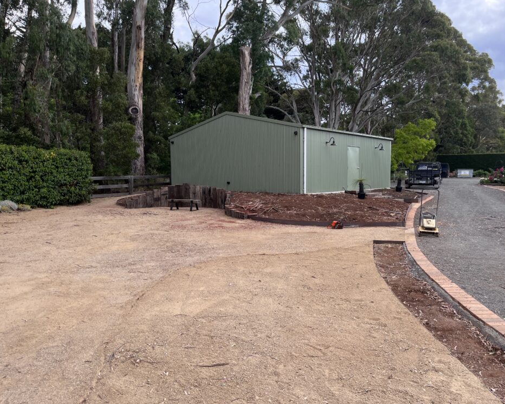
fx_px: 418
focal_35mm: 28
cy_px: 204
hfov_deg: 62.1
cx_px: 278
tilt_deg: -3.8
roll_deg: -0.4
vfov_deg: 51.5
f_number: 1.6
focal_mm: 5.1
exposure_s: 1/913
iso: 50
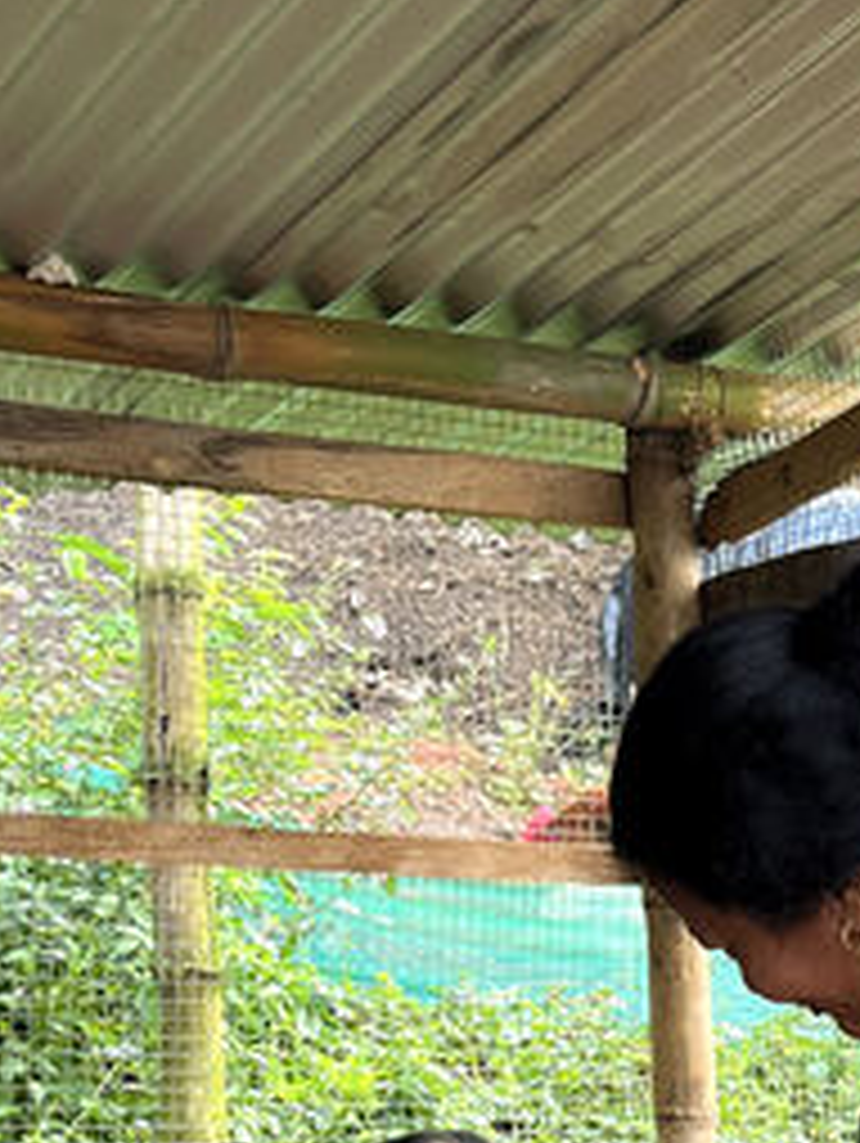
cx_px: 862
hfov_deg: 15.8
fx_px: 3042
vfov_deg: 20.1
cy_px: 1318
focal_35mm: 92
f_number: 1.6
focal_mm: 5.1
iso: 64
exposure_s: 1/121
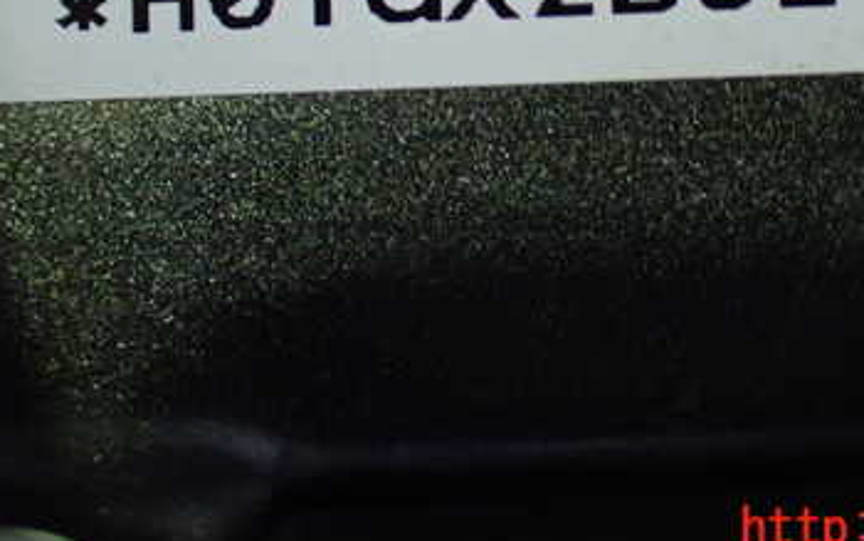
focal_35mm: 69
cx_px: 558
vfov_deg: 18.4
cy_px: 5
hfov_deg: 29.6
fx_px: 1625
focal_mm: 6.83
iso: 800
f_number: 2.7
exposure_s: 1/40
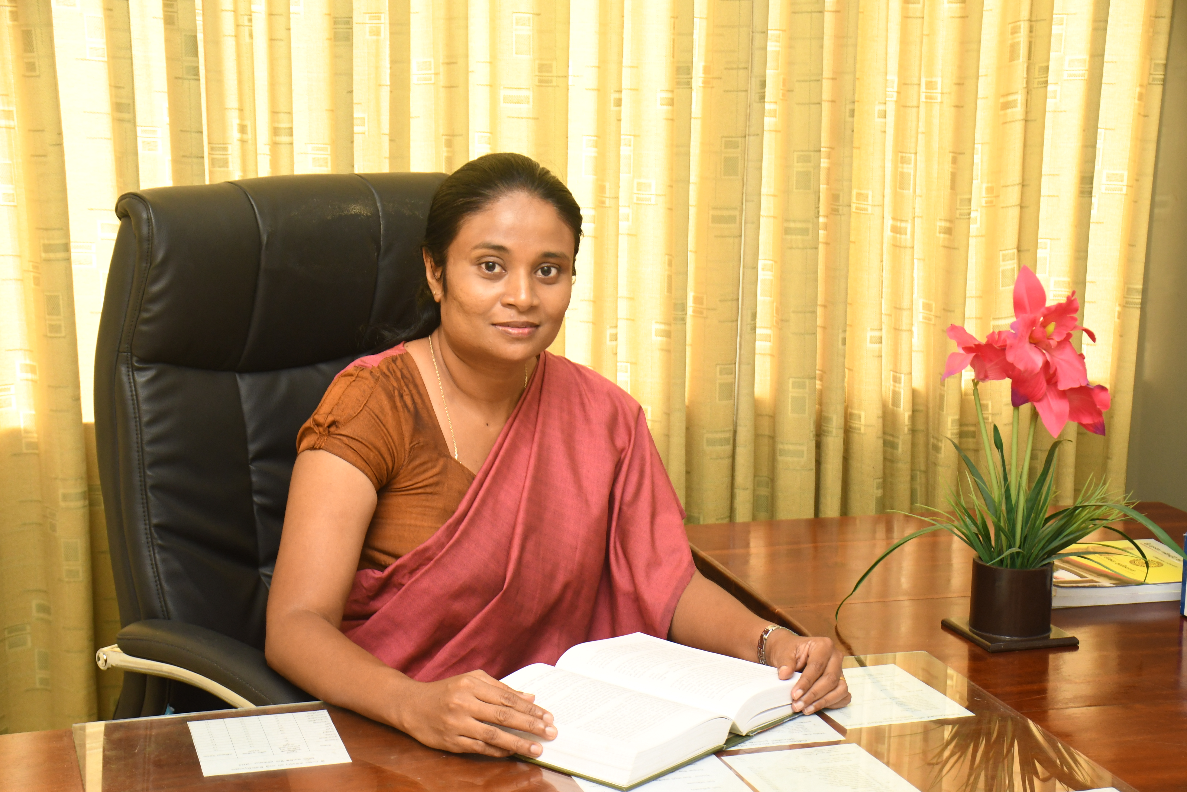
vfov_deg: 21.6
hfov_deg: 31.9
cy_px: 396
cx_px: 594
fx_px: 2077
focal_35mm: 63
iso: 1000
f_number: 4.5
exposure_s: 1/80
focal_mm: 42
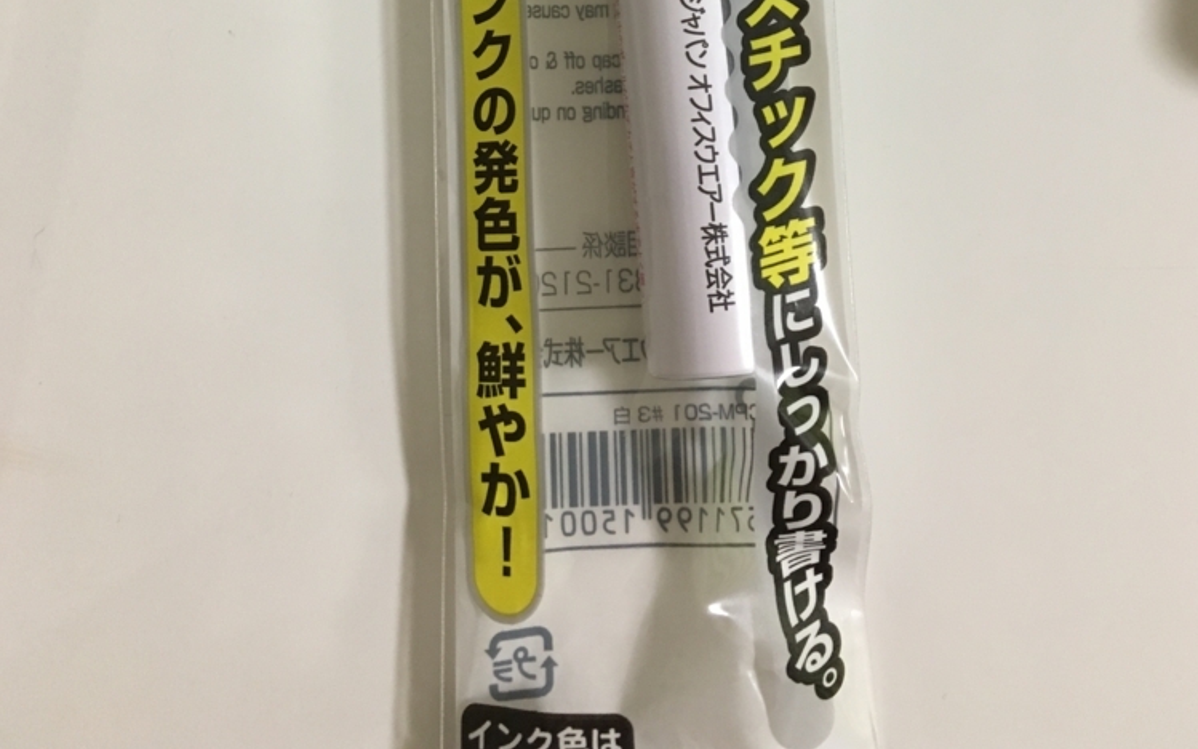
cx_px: 598
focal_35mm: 42
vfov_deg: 28.6
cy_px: 0
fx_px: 1371
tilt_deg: -81.1
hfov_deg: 47.2
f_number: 2.2
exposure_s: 1/30
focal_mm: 4.15
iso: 125
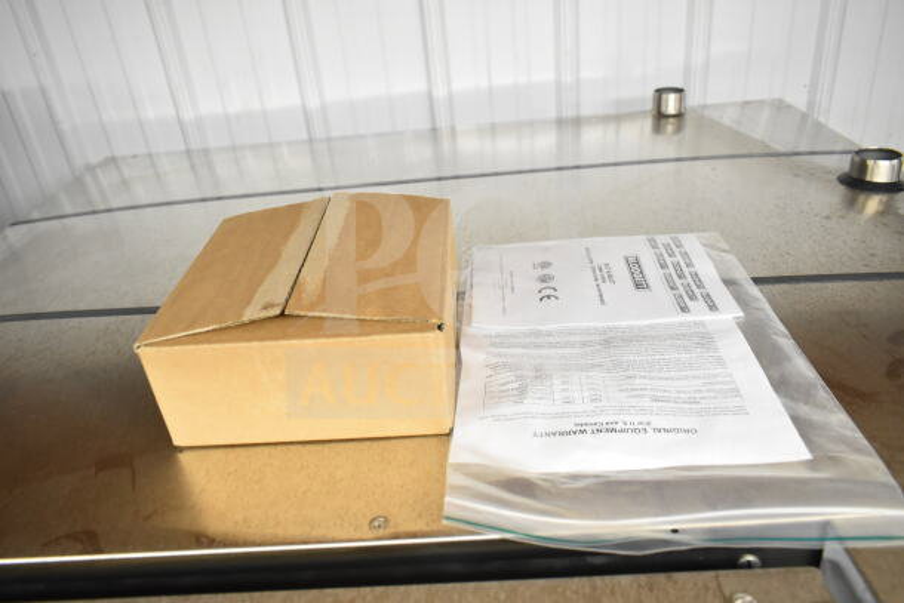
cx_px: 452
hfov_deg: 67.4
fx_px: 678
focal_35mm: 27
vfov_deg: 48.0
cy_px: 302
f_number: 4.5
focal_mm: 18
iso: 1600
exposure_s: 1/80
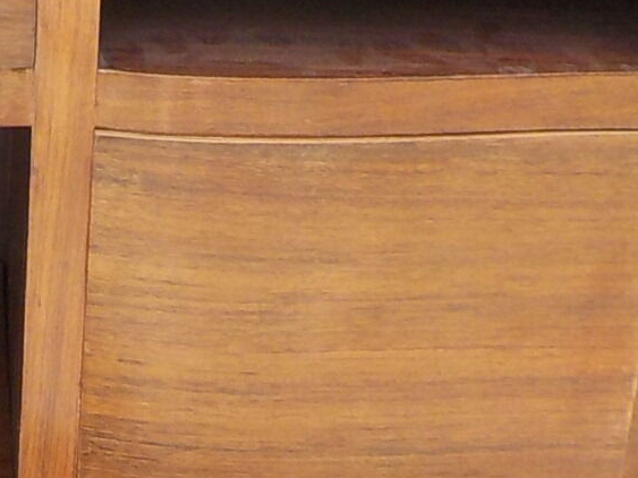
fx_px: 2230
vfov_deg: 12.1
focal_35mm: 121
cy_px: 517
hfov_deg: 16.1
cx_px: 50
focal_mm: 4.1
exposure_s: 1/125
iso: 125
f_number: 3.3
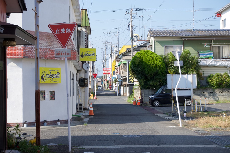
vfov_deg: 18.2
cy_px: 76
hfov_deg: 27.0
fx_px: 479
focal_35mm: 75
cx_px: 115
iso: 200
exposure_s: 1/320
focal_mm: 50
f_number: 8
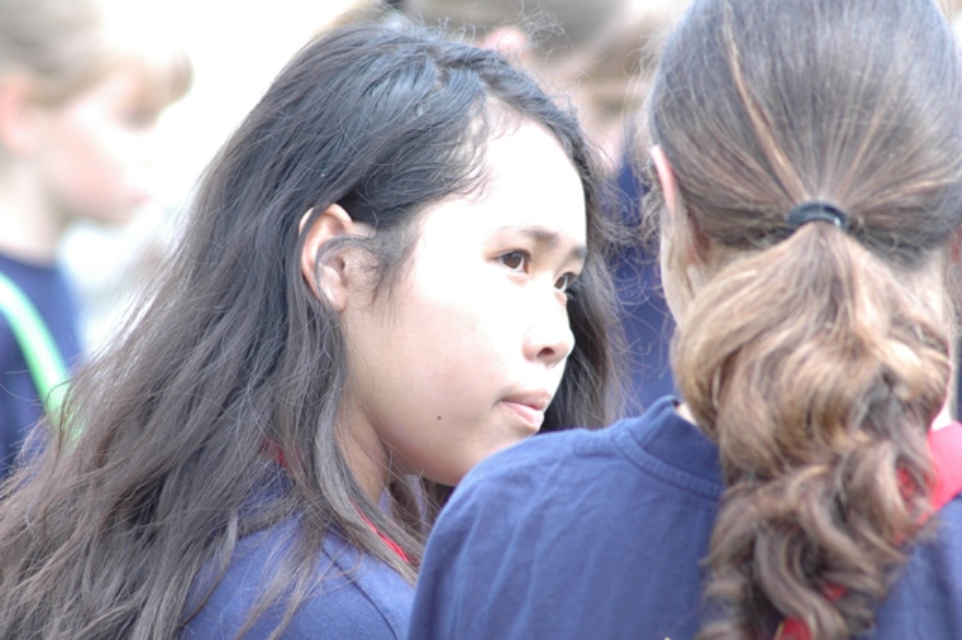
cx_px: 481
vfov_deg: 4.6
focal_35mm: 300
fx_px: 8012
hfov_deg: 6.9
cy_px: 320
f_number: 5.6
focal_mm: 200
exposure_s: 1/200
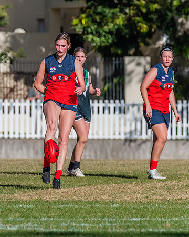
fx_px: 5129
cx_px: 49
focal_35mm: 734
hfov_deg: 2.1
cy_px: 115
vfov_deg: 2.6
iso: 800
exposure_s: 1/1600
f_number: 11
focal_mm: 450
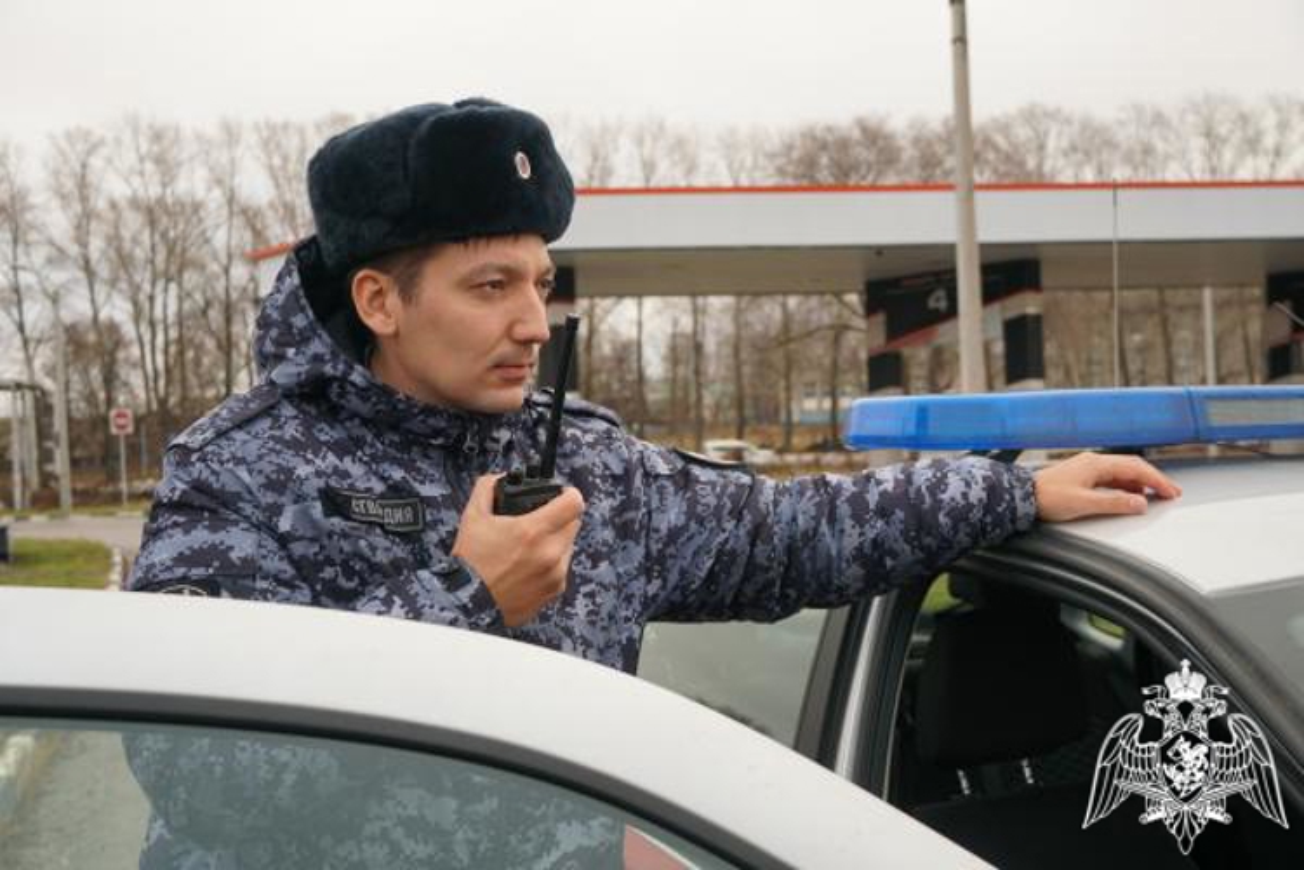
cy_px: 435
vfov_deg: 33.0
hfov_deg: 47.9
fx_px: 1467
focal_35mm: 40
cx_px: 652
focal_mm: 27
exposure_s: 1/160
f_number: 4
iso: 125
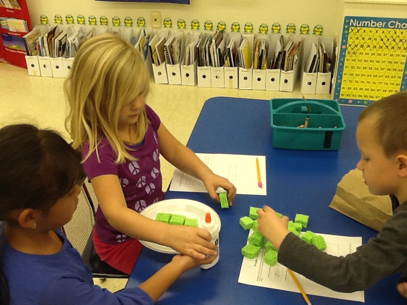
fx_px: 541
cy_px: 159
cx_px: 197
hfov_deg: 41.2
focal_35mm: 46
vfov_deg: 31.5
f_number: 2.4
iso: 64
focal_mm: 2.03
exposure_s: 1/30
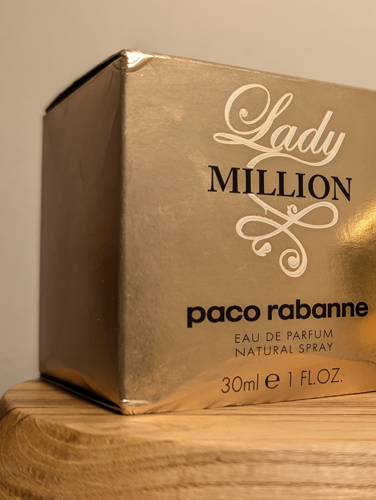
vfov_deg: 38.8
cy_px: 232
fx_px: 708
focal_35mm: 49
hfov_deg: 28.2
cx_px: 363
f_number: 1.85
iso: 84
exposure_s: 1/90
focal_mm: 6.81
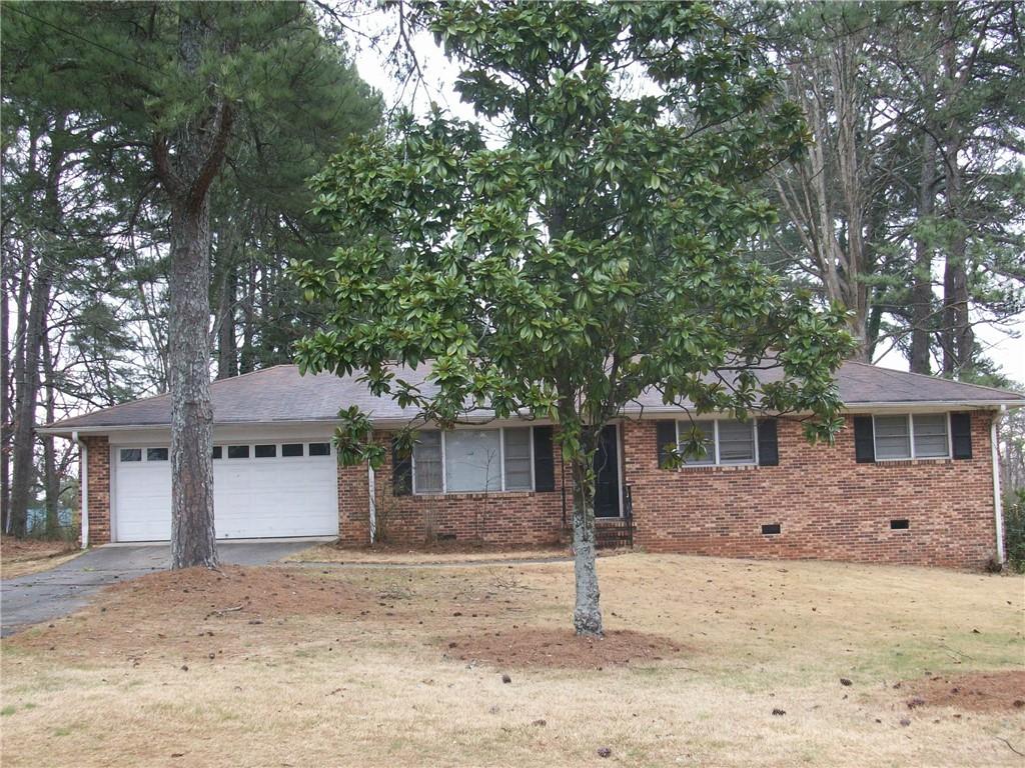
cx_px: 512
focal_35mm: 42
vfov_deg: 34.3
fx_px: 1244
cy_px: 384
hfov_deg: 44.8
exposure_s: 1/83.5
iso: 64
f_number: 3.2
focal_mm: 7.1
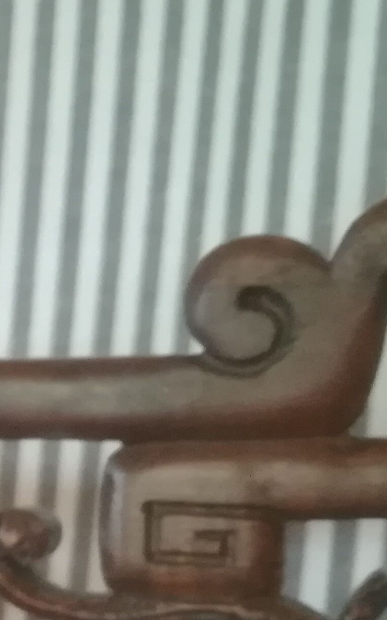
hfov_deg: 13.1
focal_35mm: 90
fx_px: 1519
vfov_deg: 22.6
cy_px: 541
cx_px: -312
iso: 640
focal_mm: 3.83
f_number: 2.2
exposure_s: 1/20
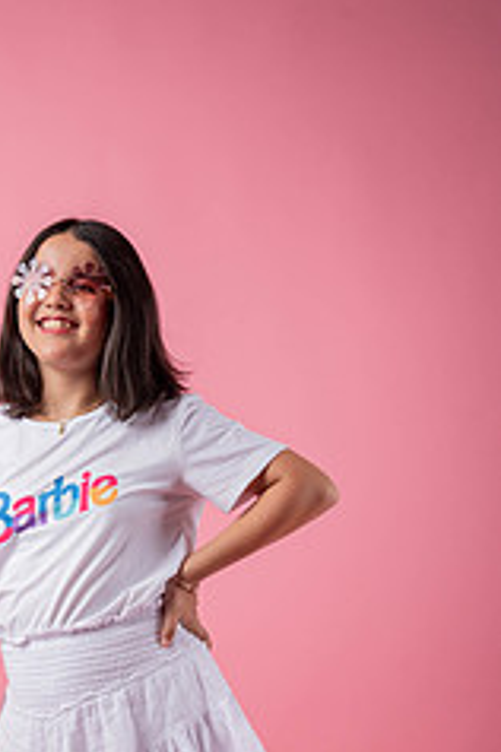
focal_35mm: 74
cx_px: 35
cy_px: 657
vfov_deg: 26.5
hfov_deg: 18.1
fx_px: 1545
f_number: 8
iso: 250
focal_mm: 39
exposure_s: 1/200
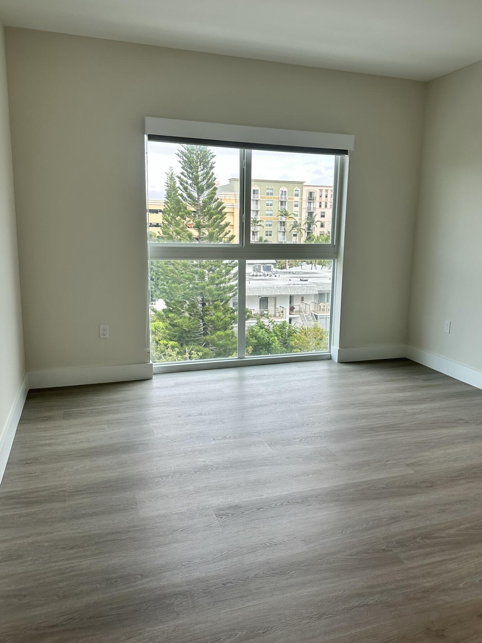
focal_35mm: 27
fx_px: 501
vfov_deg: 65.3
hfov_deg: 51.3
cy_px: 313
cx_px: 265
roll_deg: -2.9
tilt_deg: -10.6
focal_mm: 6.86
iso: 64
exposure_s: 1/229
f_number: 1.78
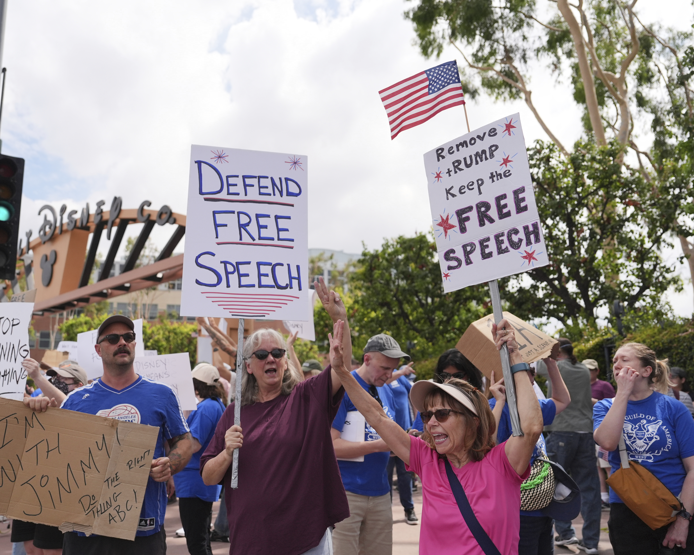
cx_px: 295
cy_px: 280
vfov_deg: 50.0
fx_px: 596
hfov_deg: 60.2
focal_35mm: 29
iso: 500
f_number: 2.8
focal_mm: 25
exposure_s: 1/12800
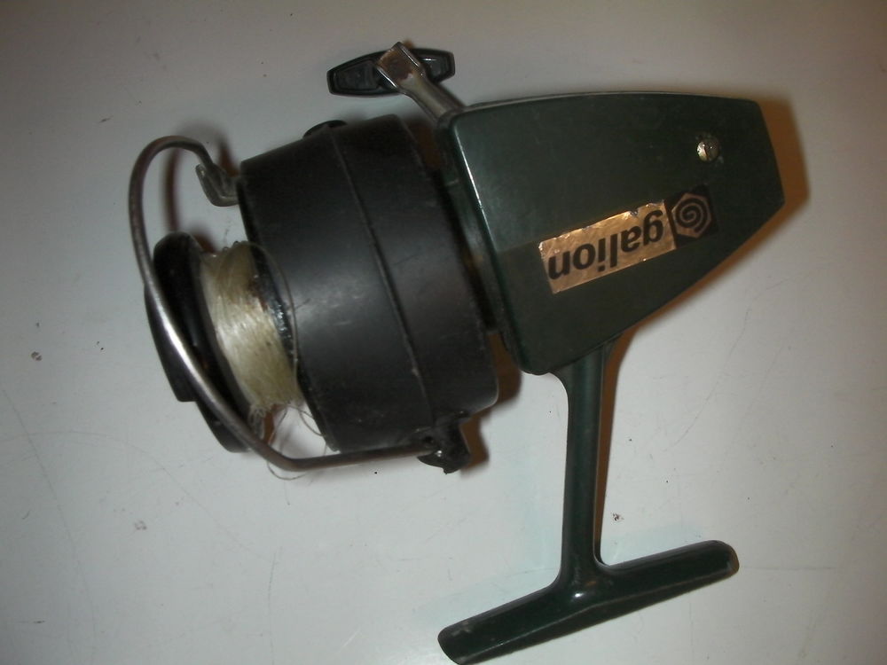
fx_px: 974
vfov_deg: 37.7
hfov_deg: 49.0
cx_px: 444
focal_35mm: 38
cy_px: 332
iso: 200
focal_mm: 6.3
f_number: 5.6
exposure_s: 1/30
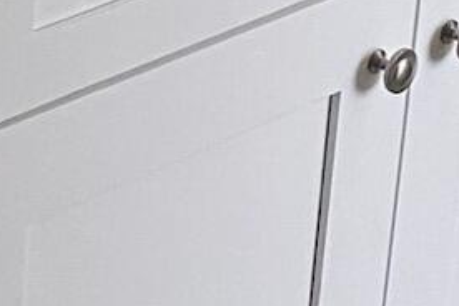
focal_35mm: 201
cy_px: -168
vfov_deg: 6.7
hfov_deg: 9.4
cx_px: -517
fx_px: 2563
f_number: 1.8
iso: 160
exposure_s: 1/60
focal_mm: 4.25
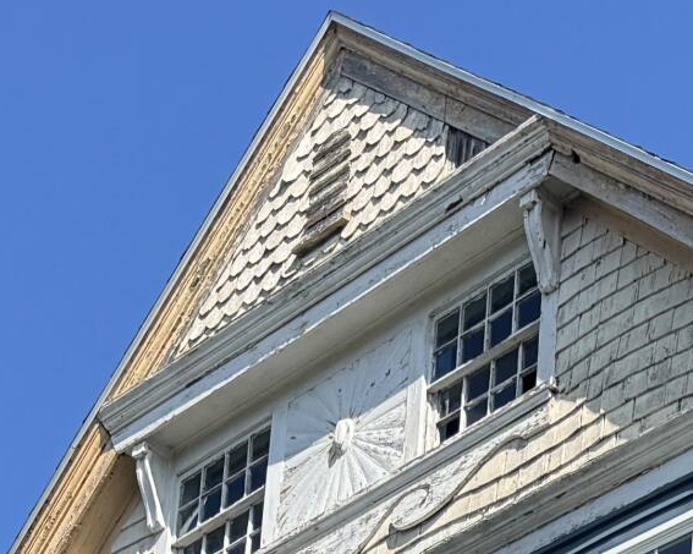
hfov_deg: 15.2
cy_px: 1108
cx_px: 732
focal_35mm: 124
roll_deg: -1.1
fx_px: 2542
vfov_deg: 11.3
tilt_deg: +24.1
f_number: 1.78
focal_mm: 6.76
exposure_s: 1/2833
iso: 80
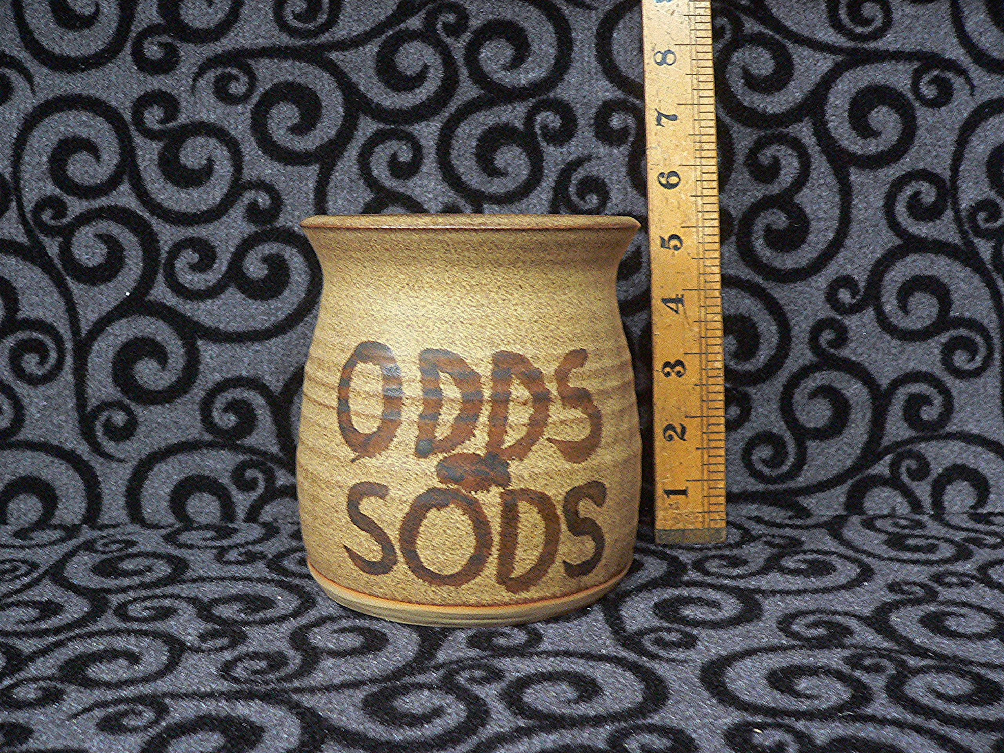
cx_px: 502
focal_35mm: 36
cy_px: 376
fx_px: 1044
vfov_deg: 39.7
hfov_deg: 51.4
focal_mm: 6
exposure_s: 1/8
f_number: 2.8
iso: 400
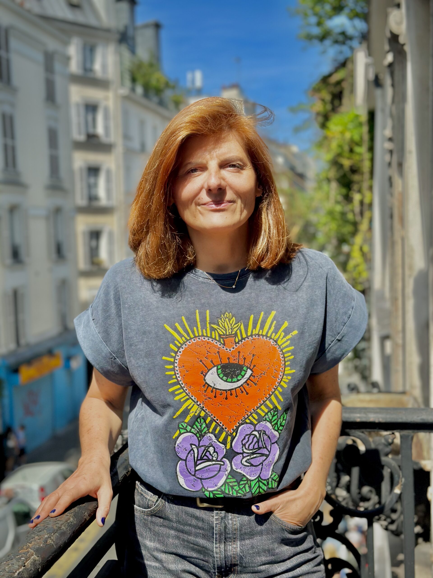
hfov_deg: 30.3
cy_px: 289
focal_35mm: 48
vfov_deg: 39.7
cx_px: 216
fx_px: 801
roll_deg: +1.3
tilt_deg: -5.6
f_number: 1.78
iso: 100
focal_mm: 6.86
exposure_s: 1/4184
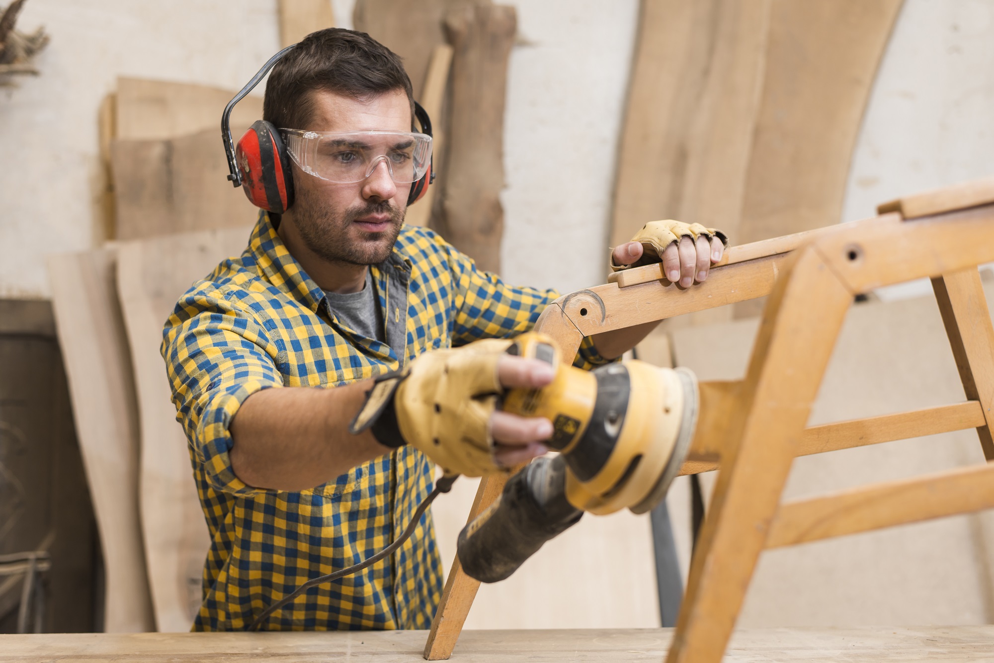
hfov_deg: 39.6
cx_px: 497
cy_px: 332
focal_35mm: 50
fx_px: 1381
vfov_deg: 27.0
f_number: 2.8
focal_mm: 50
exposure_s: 1/160
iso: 320
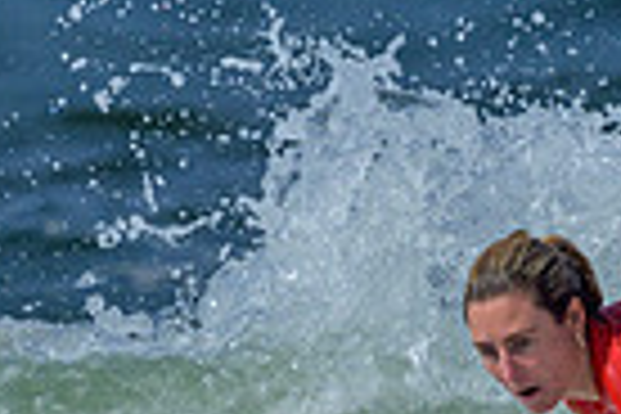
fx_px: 79482
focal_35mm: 4608
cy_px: 668
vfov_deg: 0.3
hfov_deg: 0.4
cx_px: 511
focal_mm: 800
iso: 140
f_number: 6.3
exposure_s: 1/2000
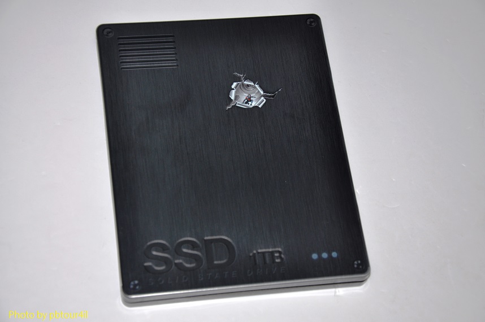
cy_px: 161
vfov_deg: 15.7
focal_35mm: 87
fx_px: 1171
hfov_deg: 23.4
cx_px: 242
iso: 200
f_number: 5.6
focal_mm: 58
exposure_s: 1/30
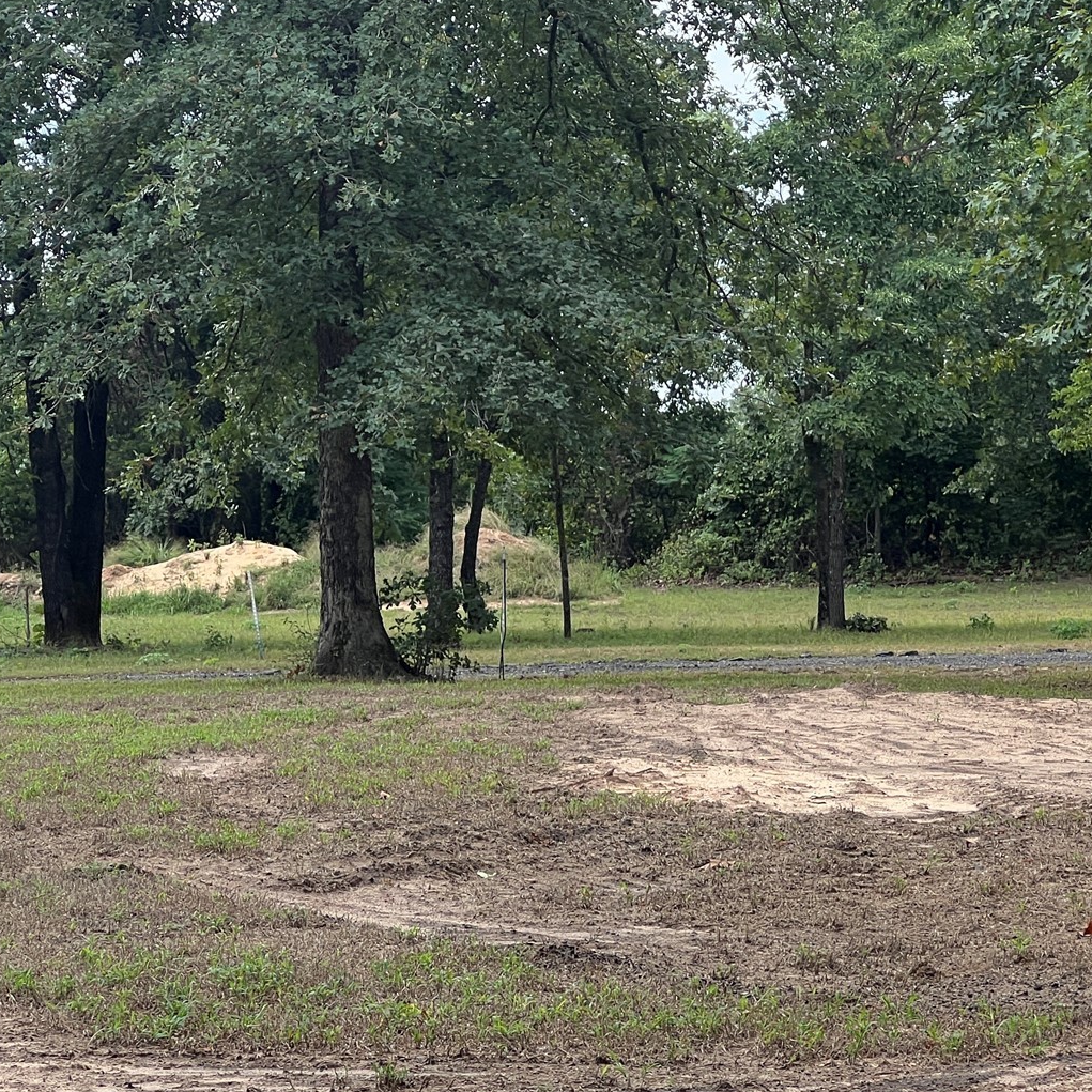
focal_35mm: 128
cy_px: 657
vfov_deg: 13.6
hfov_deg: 13.6
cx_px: 611
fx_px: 4568
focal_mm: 9
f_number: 2.8
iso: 32
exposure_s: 1/298
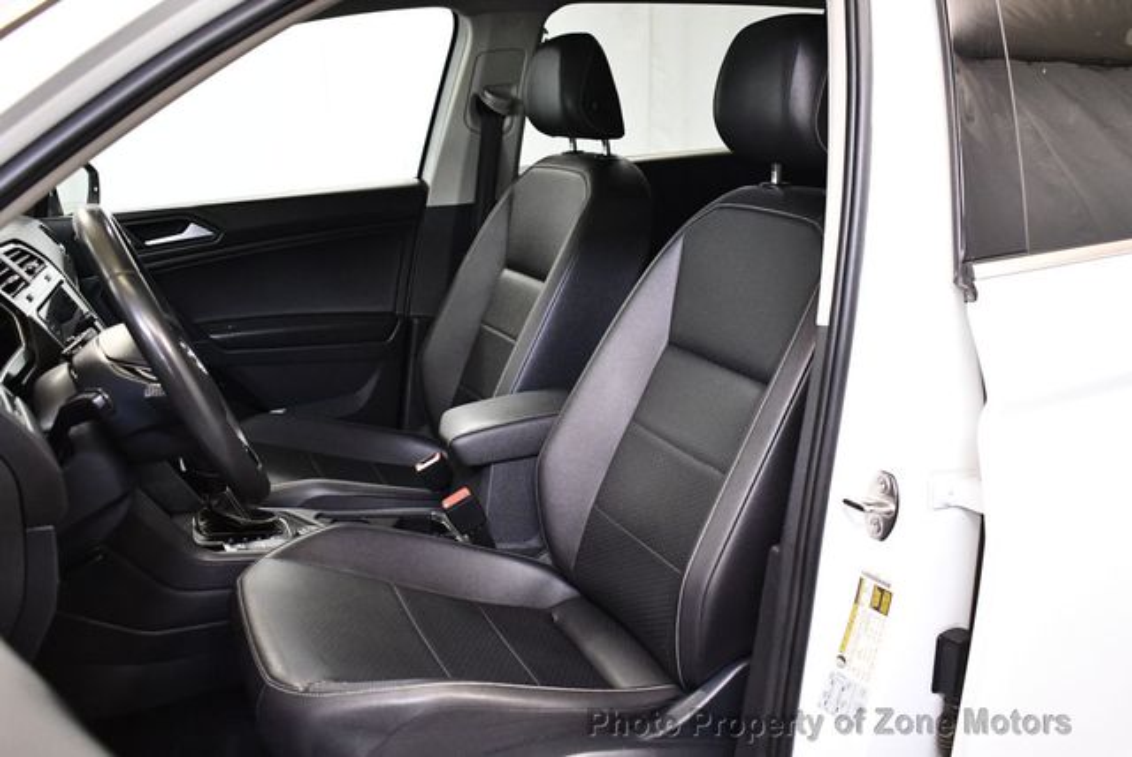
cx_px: 566
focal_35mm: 36
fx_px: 1133
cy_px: 378
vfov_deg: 36.9
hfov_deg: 53.1
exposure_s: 1/125
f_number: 3.5
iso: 2800
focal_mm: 18
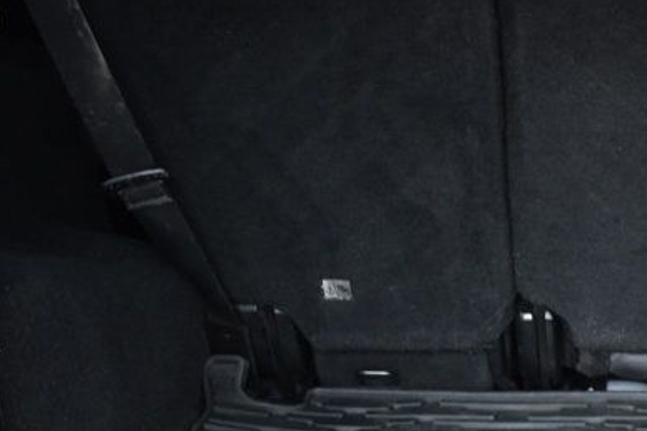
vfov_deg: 15.6
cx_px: 692
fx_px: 1497
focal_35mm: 83
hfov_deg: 23.1
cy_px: 550
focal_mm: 21
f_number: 3.8
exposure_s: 1/10
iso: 1600
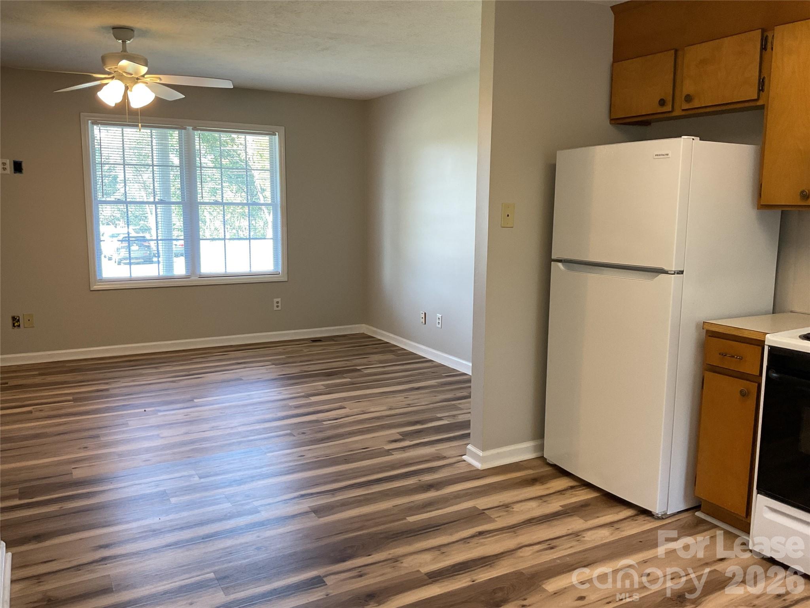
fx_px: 679
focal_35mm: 29
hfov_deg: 61.7
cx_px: 405
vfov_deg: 48.2
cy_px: 304
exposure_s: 1/60
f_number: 1.8
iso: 64
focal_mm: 3
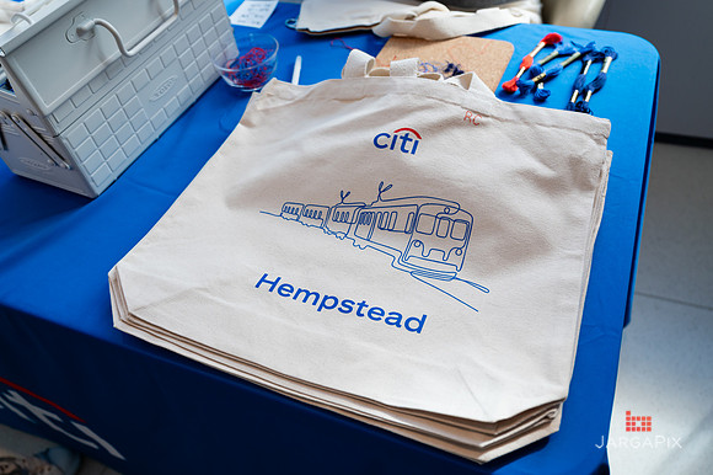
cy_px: 239
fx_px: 582
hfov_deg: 63.0
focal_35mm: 29
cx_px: 360
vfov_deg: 44.4
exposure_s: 1/400
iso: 400
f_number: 4
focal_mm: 28.5
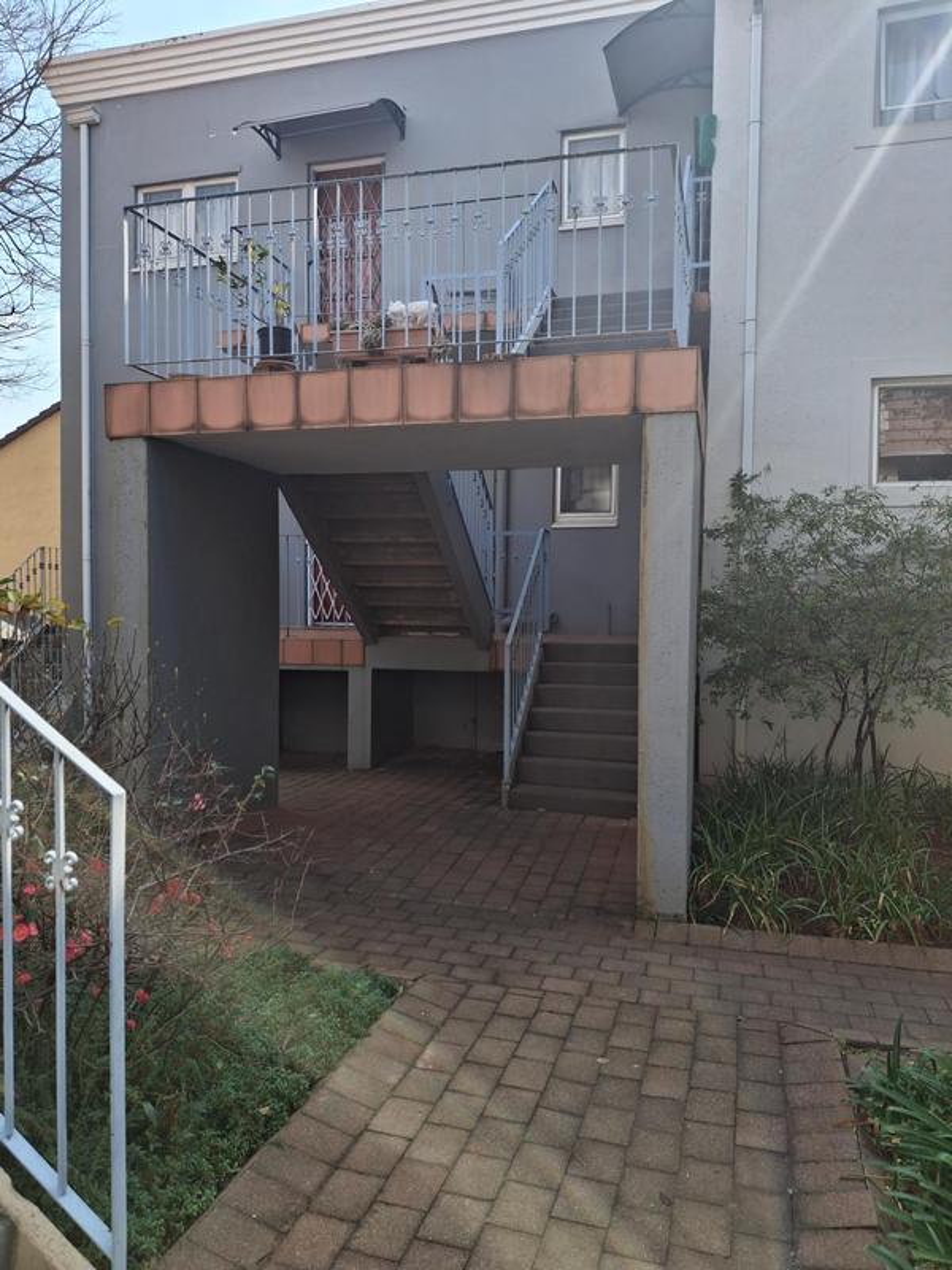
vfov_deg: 69.4
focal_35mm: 25
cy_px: 635
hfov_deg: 54.9
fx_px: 917
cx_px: 476
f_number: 1.8
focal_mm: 4.69
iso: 32
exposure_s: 1/752
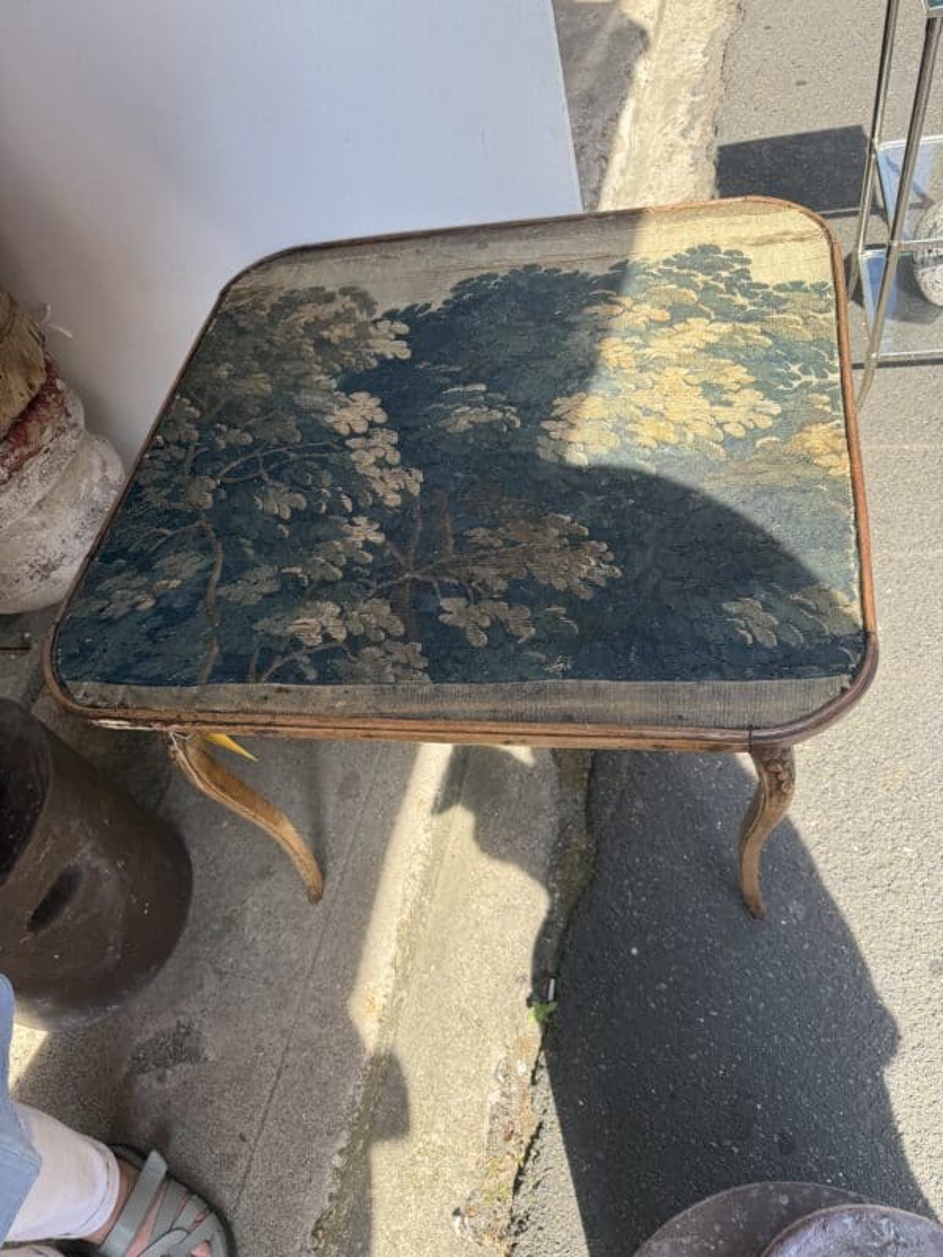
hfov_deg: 56.8
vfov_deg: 71.6
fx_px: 872
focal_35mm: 24
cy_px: 628
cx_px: 472
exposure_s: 1/637
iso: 80
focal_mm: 6.76
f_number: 1.78
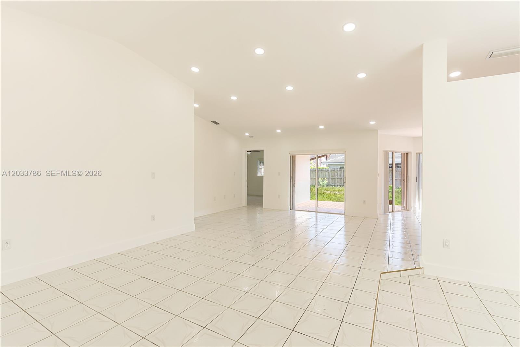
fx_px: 231
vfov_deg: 73.8
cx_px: 260
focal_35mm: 16
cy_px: 174
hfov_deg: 96.7
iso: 100
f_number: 11
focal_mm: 16
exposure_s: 1/30
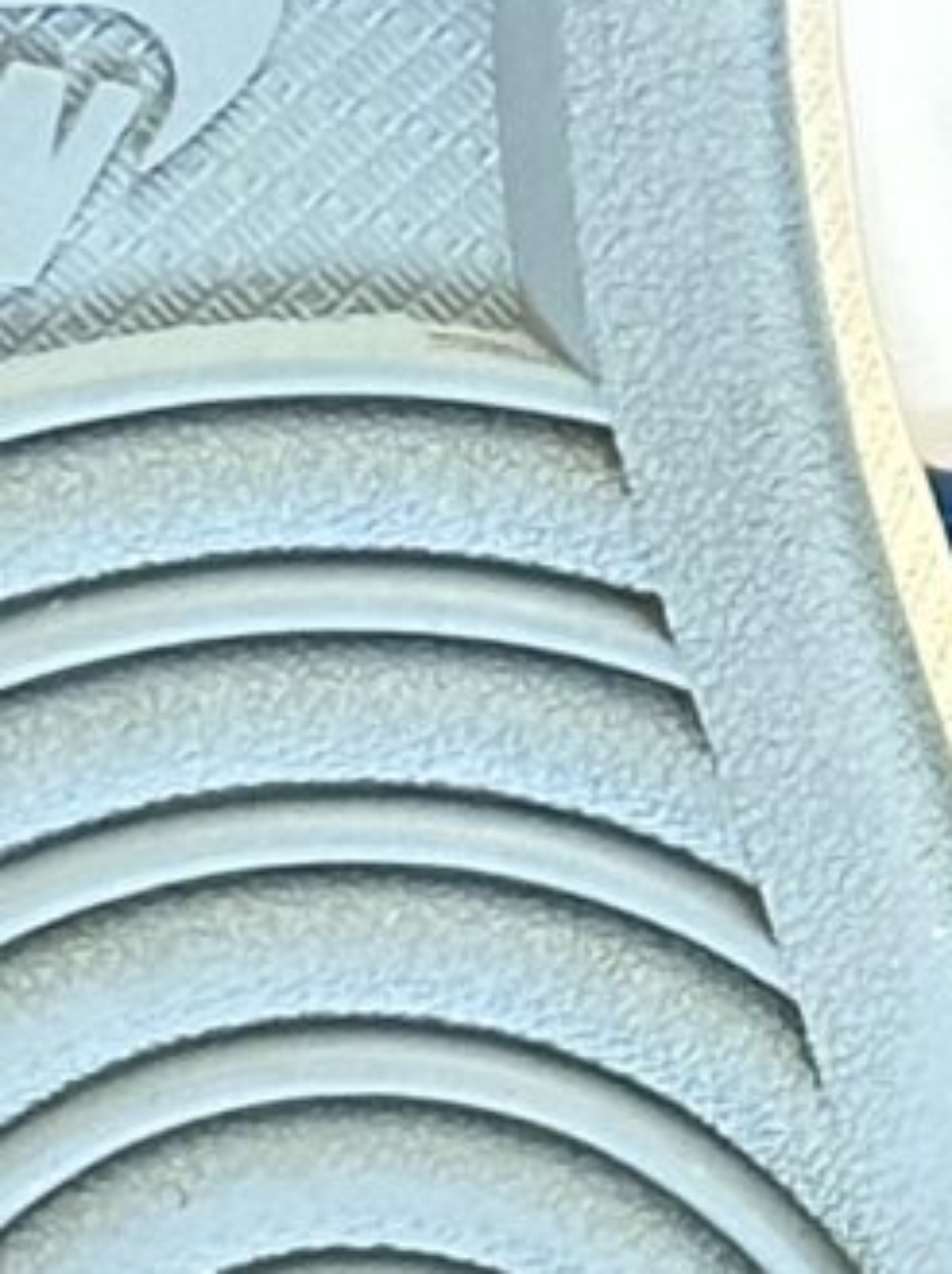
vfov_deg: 5.3
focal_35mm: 374
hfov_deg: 4.0
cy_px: 503
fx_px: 13741
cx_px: 1115
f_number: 1.78
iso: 200
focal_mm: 6.86
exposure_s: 1/33
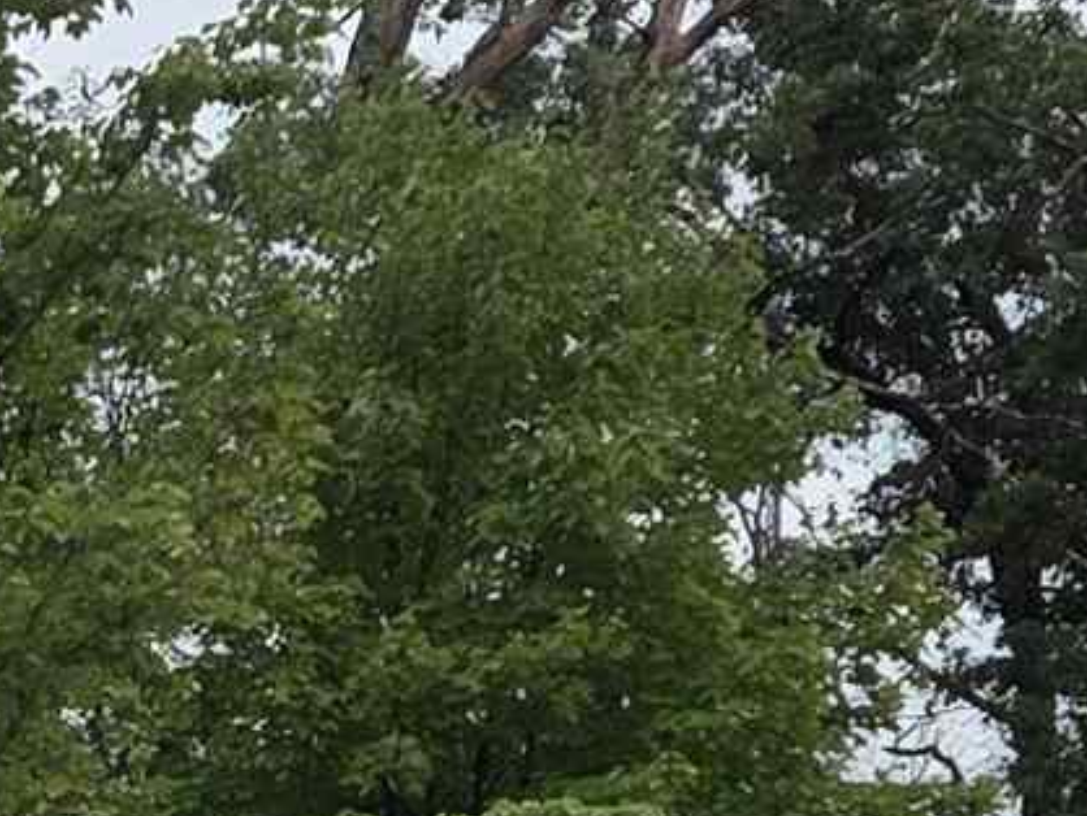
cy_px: 1104
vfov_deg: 8.6
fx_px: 5310
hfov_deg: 11.1
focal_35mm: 169
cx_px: -661
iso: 80
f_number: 1.8
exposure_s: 1/715
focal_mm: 5.4
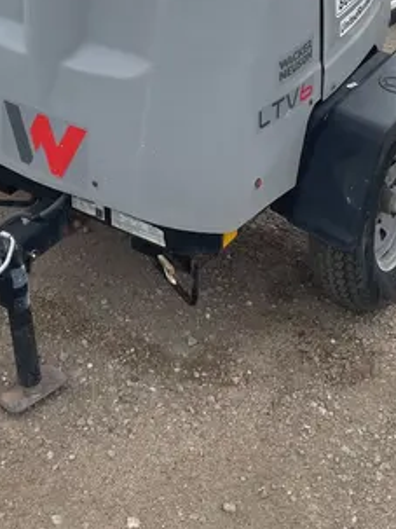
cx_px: 26
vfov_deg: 27.7
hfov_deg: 22.6
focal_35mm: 63
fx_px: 962
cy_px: -71
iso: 32
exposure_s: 1/1984
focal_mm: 4.2
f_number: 1.6
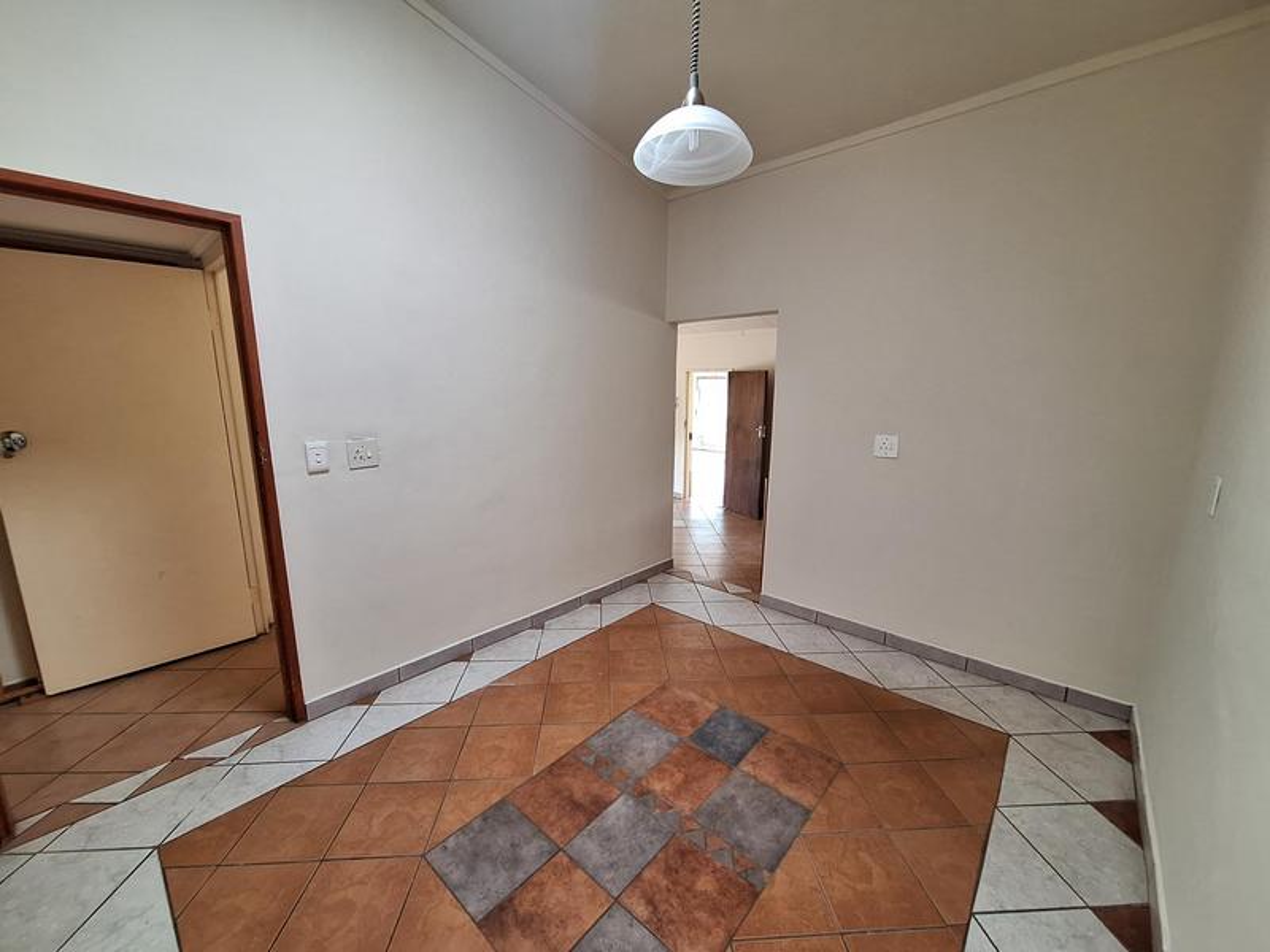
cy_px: 476
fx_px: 477
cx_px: 635
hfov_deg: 106.2
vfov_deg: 89.9
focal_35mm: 13
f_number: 2.2
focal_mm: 1.74
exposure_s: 1/50
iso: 160
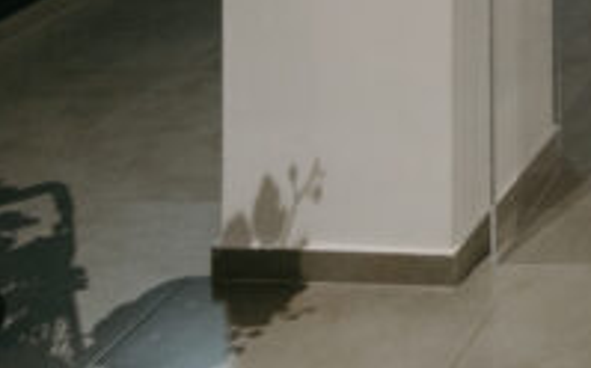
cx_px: 1111
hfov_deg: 18.4
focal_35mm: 84
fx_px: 1352
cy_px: -562
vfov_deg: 12.0
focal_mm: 16
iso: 1600
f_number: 3.2
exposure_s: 1/200
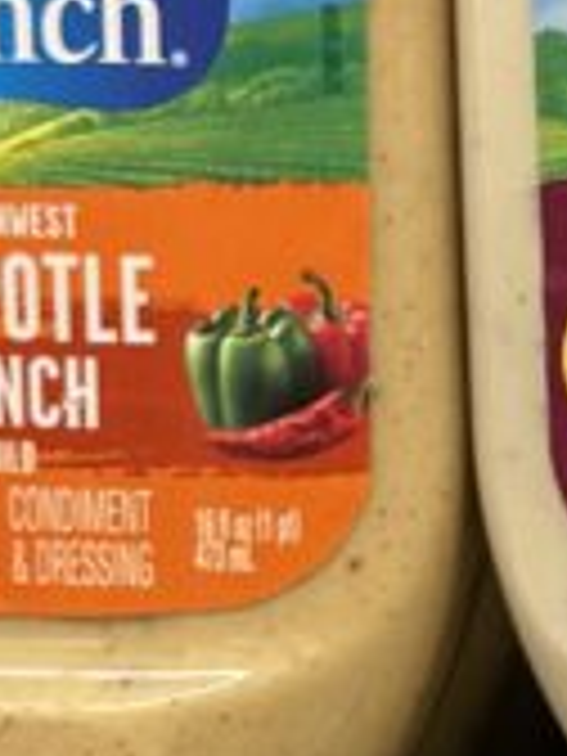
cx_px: 711
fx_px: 3189
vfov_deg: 13.0
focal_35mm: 146
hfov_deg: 10.0
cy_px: 994
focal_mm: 6.86
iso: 125
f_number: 1.78
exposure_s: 1/62
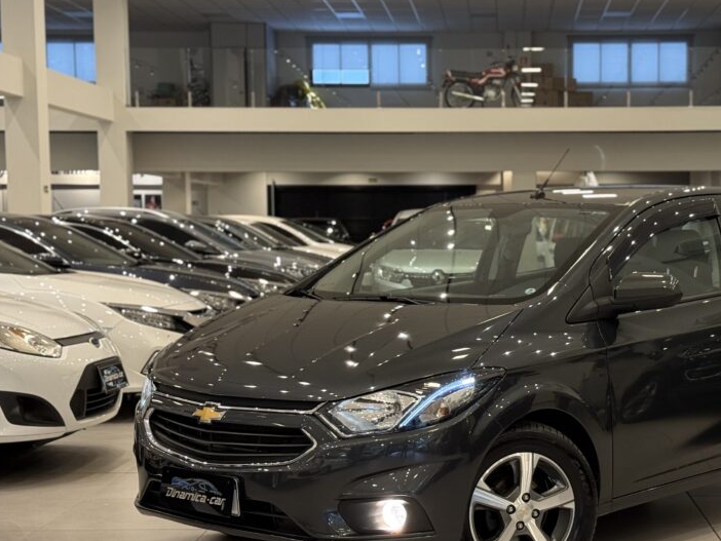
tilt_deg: -4.0
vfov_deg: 21.0
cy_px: 334
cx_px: 499
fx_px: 1458
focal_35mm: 70
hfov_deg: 27.5
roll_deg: +0.1
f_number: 1.78
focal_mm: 6.76
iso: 250
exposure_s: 1/60
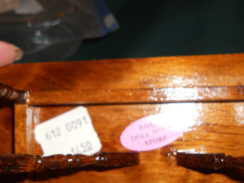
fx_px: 338
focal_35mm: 48
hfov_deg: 39.4
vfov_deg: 30.1
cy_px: 119
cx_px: 91
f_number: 8.8
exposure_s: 1/25
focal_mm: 5.8
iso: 80
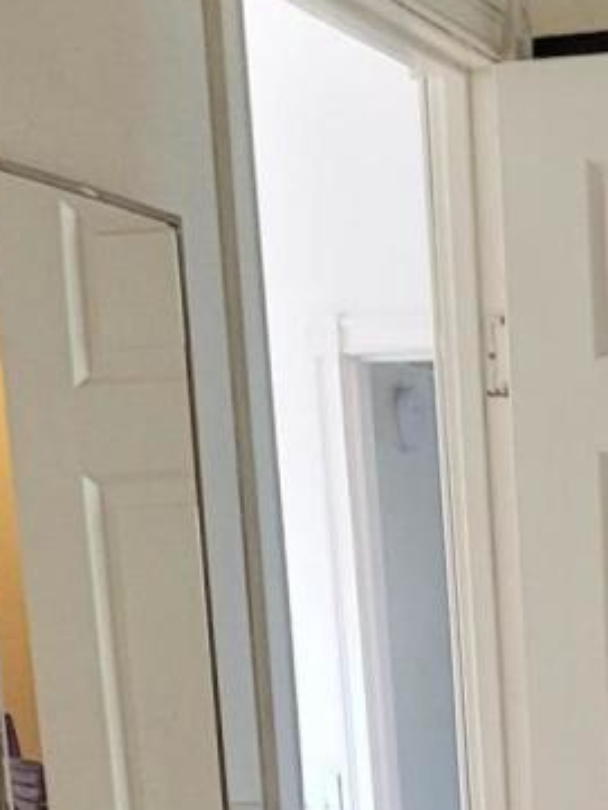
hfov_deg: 10.2
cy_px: 1609
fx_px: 3370
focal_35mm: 144
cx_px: 644
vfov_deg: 12.2
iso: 200
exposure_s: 1/59
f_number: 1.8
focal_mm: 5
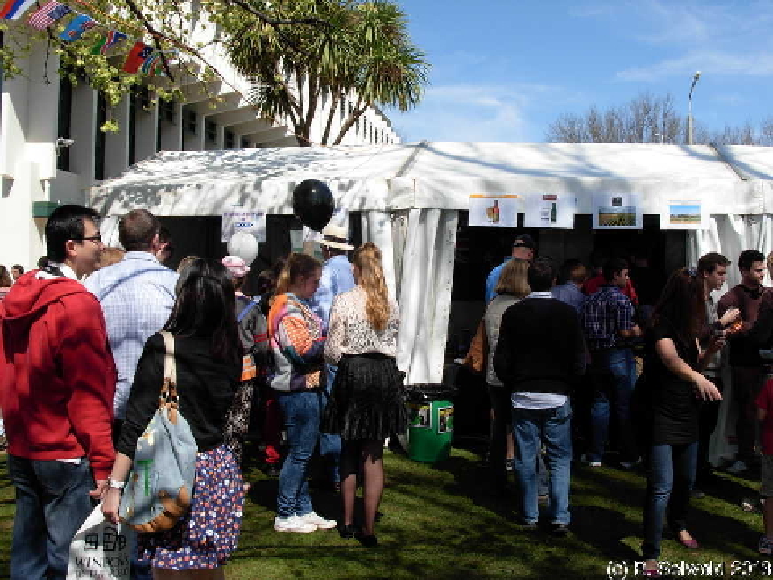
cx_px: 386
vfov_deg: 37.7
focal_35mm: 38
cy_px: 290
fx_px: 849
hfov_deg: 49.0
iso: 79
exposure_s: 1/418
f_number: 4.9
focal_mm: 6.3
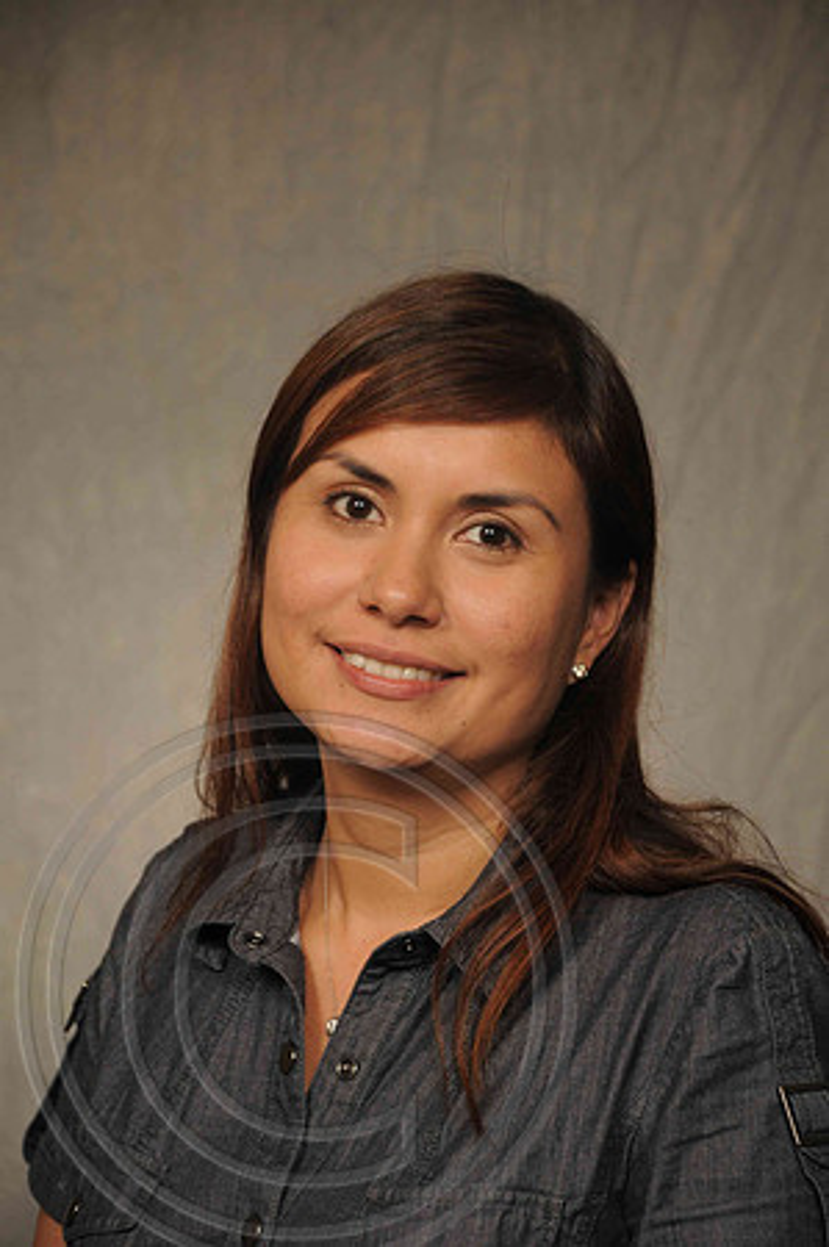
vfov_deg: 13.7
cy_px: 624
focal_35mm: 150
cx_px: 414
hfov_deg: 9.1
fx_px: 5193
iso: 200
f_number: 5.6
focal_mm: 100
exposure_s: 1/125
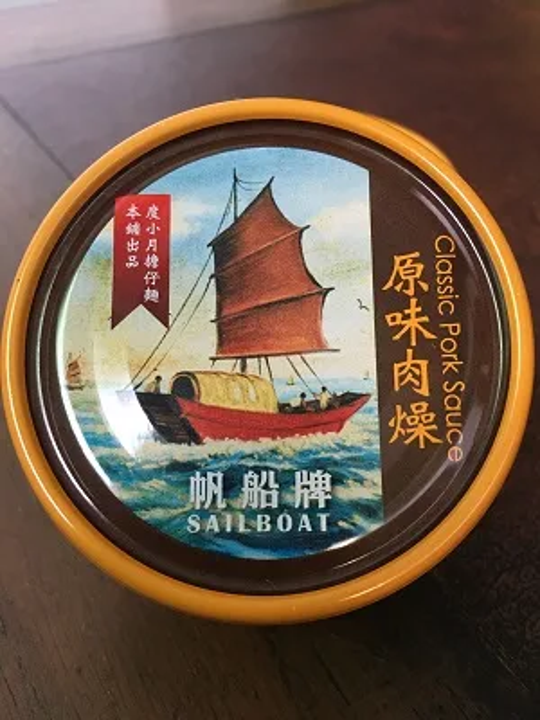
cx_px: 270
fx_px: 603
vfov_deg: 61.7
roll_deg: -0.1
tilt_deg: -43.0
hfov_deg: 48.2
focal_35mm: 29
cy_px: 360
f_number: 2.2
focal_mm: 4.15
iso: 125
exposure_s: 1/30
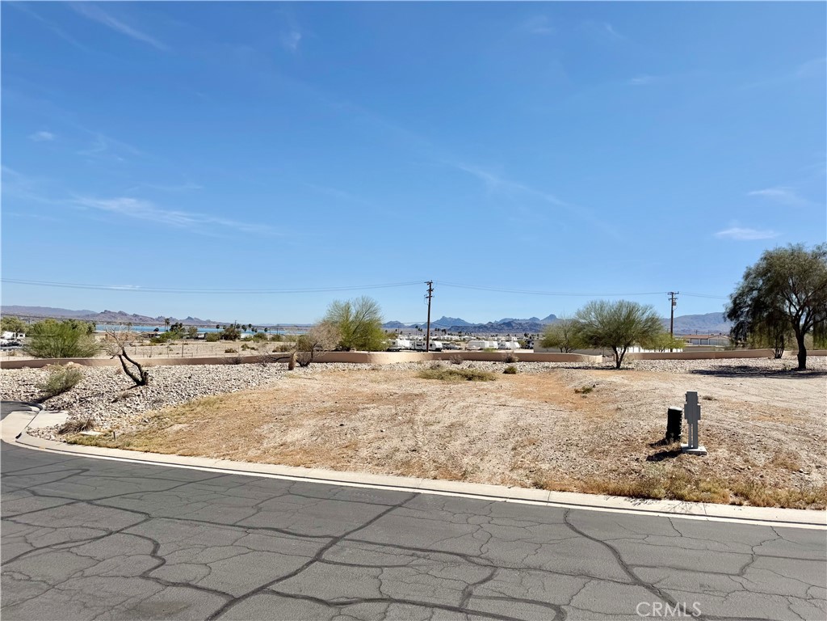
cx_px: 414
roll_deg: -2.8
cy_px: 310
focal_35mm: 24
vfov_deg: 56.8
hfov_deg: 71.6
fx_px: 573
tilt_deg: +4.4
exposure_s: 1/8130
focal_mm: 6.76
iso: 80
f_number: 1.78
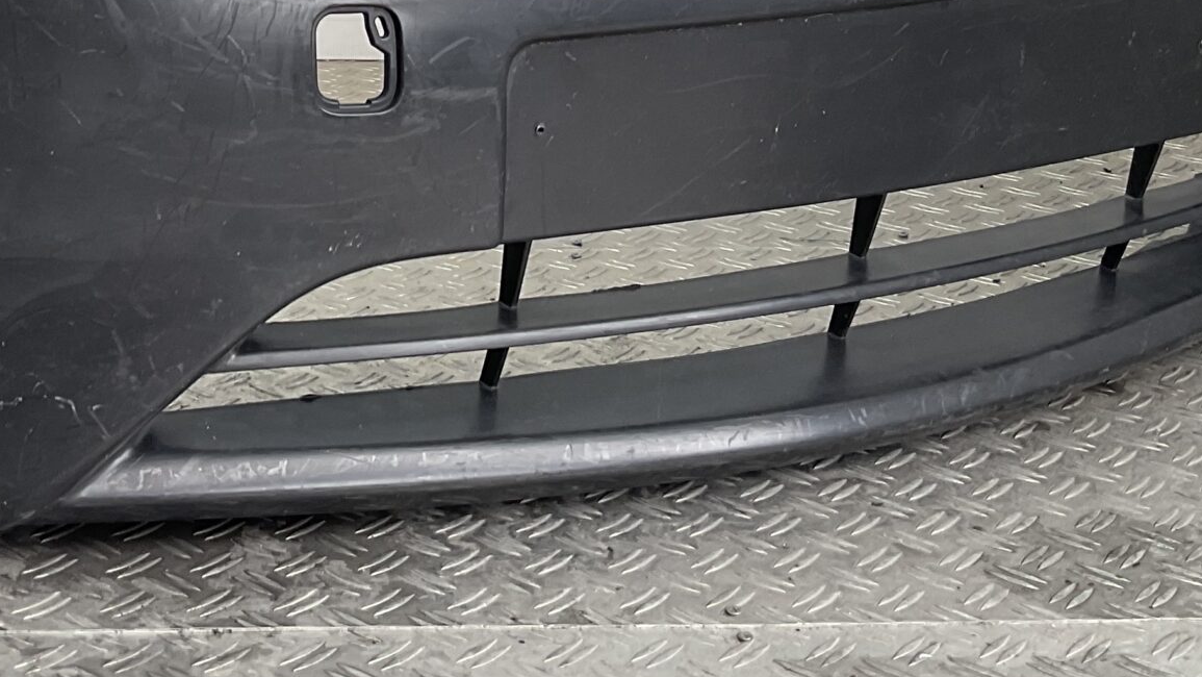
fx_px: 2231
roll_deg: -0.6
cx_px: 358
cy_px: -164
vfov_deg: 16.4
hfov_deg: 29.8
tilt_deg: -7.7
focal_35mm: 70
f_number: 1.8
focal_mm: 3
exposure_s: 1/144
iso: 16
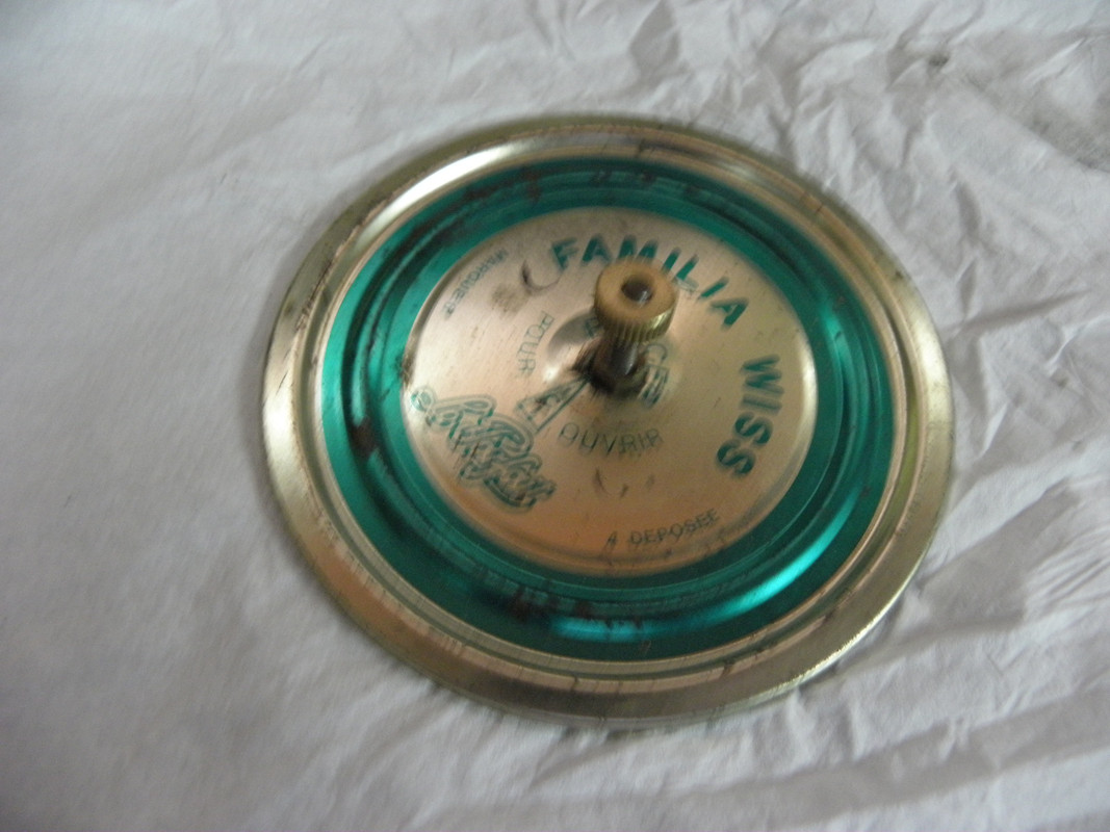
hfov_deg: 67.3
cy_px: 416
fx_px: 834
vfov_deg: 53.1
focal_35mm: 26
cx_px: 555
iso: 400
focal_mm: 4.6
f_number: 2.8
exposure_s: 1/10
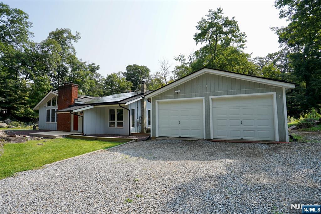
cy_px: 107
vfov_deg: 70.5
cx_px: 160
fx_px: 152
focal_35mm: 17
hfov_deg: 93.2
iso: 100
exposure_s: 1/200
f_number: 7.1
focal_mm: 17
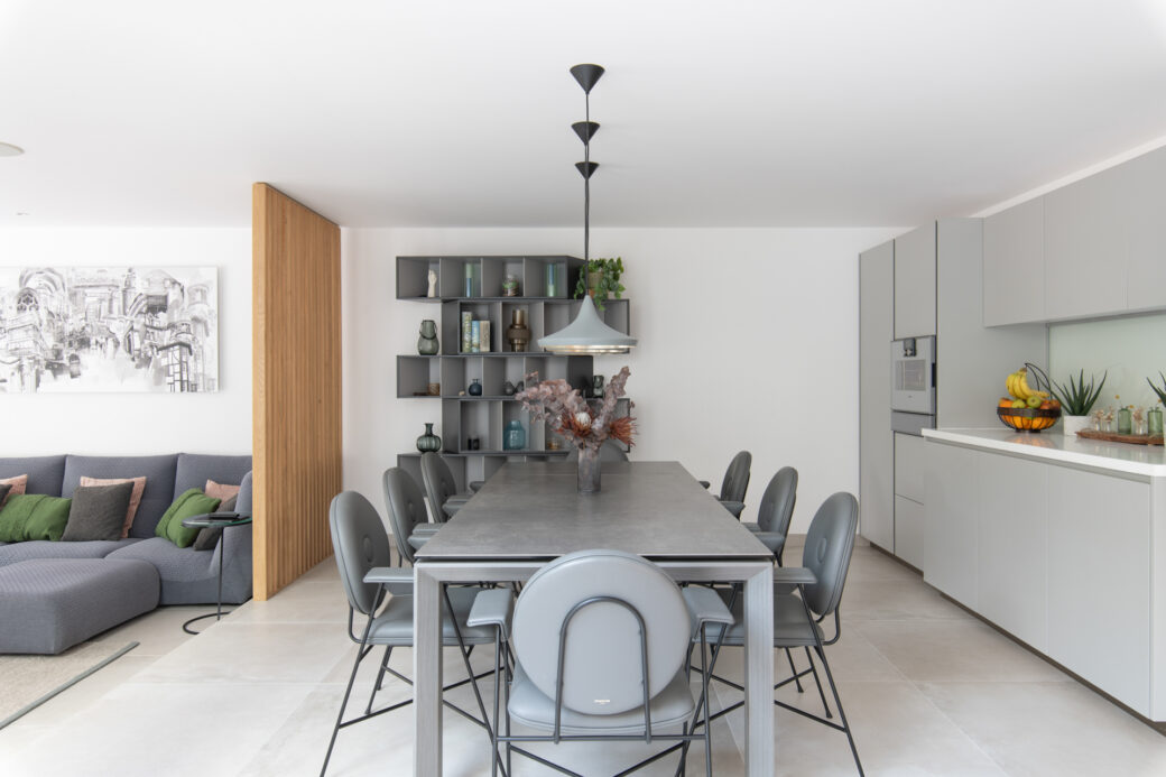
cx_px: 583
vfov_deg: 53.1
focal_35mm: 24
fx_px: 777
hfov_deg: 73.8
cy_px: 388
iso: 100
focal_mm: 24
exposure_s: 1/1.67
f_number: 8
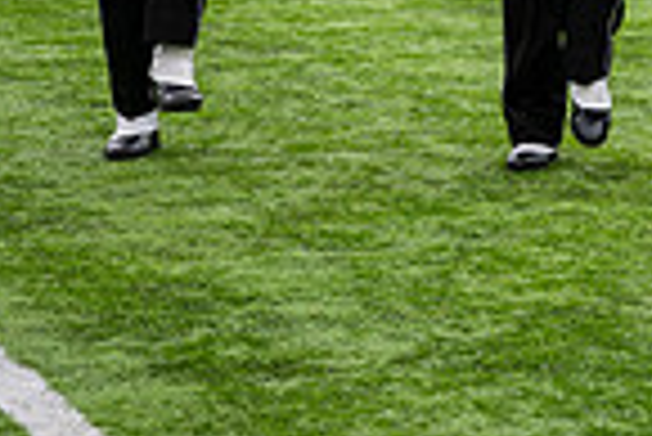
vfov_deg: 4.9
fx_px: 5076
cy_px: -348
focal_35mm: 280
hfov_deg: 7.3
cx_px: 881
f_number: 2.8
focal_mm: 70
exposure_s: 1/500
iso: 160
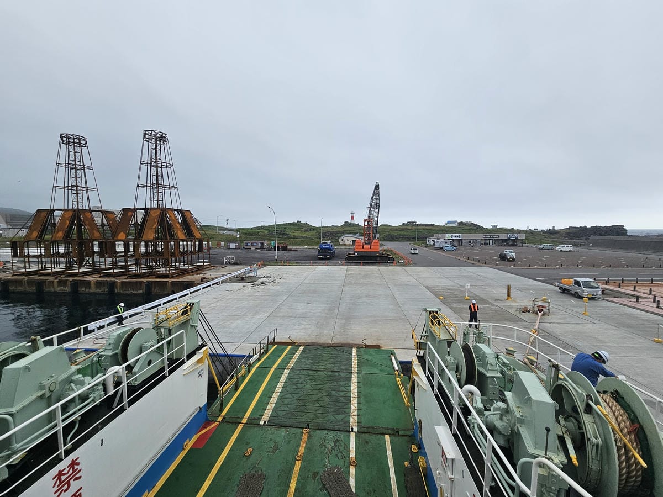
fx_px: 249
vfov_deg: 89.9
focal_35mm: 13
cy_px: 248
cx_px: 332
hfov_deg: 106.2
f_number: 2.2
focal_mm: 2.2
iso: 50
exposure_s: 1/2094
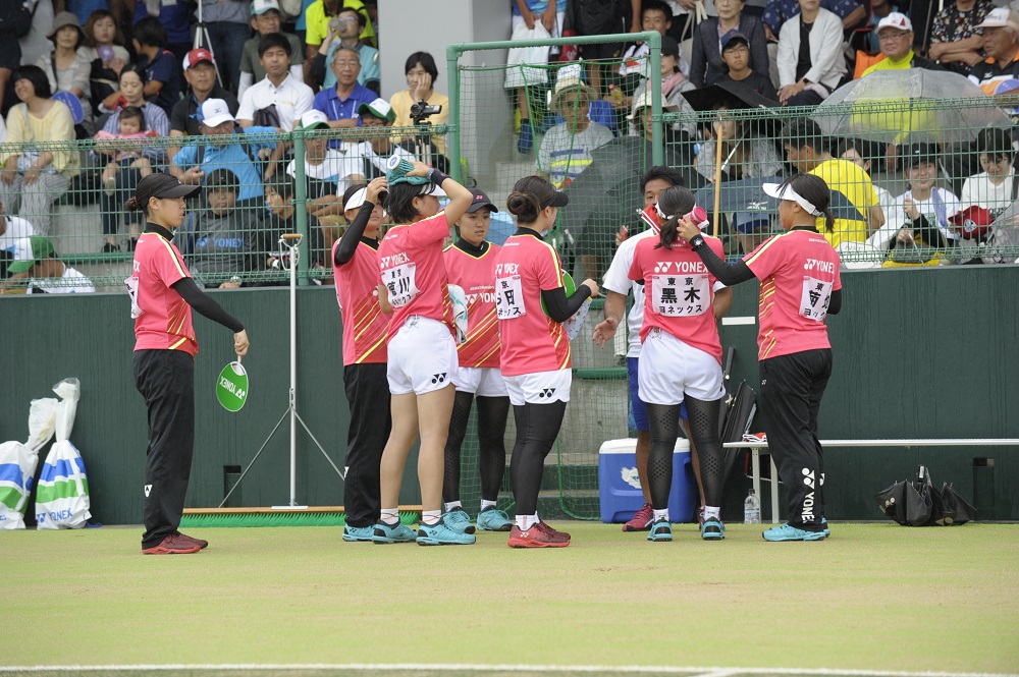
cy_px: 338
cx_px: 510
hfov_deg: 13.7
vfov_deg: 9.1
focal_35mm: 150
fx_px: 4242
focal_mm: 150
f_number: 5.6
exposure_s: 1/400
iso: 400
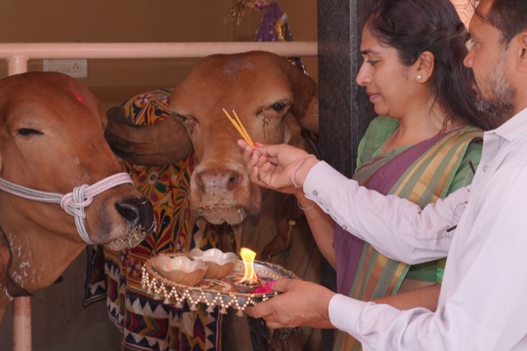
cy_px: 126
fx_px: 1361
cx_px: 167
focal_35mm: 93
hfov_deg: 21.8
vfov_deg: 14.7
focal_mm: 34
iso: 500
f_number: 5.6
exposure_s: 1/250
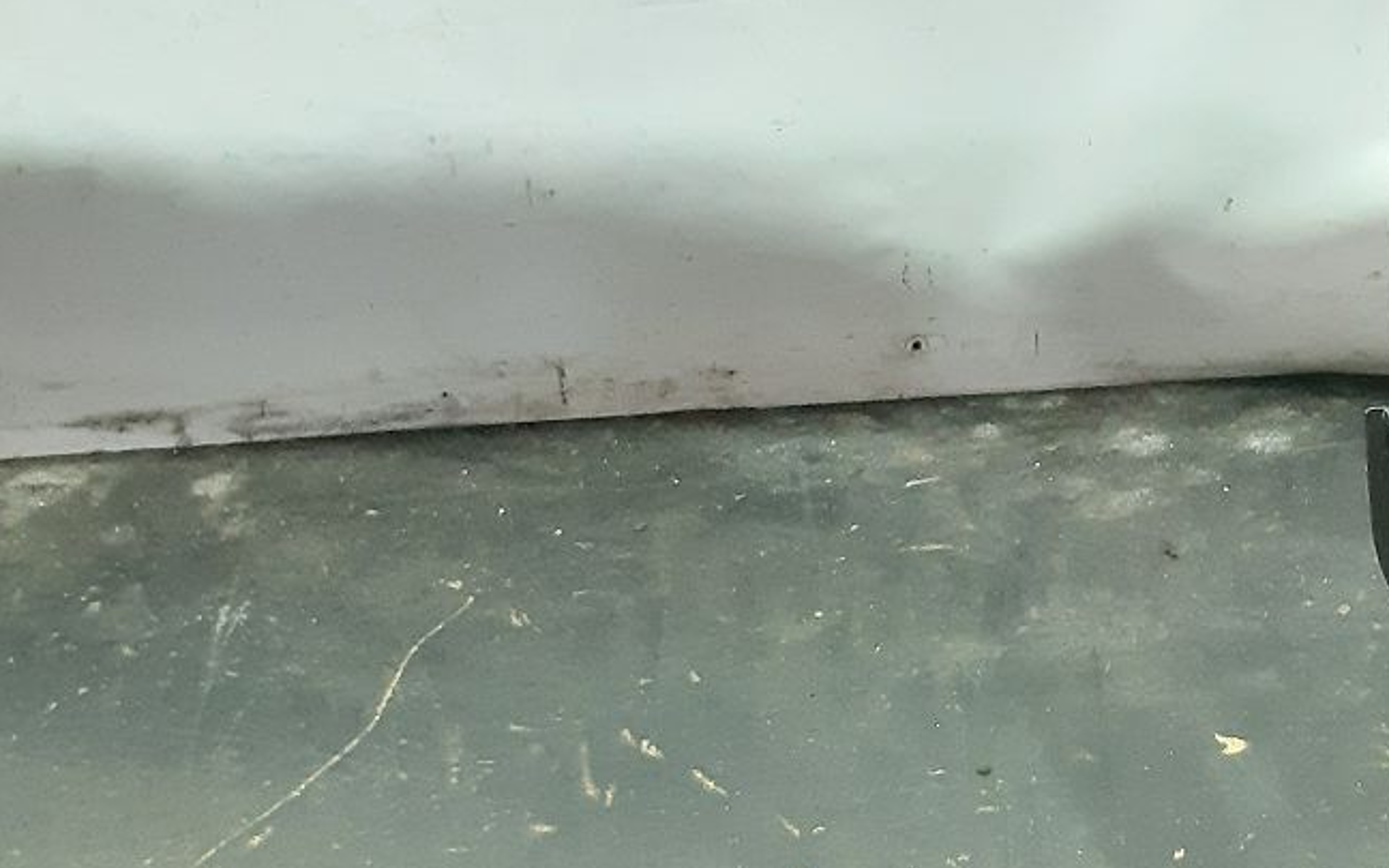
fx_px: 2839
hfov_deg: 27.5
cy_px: 328
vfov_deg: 17.4
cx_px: 753
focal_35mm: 75
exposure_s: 1/33
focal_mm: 3.93
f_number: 1.7
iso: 400
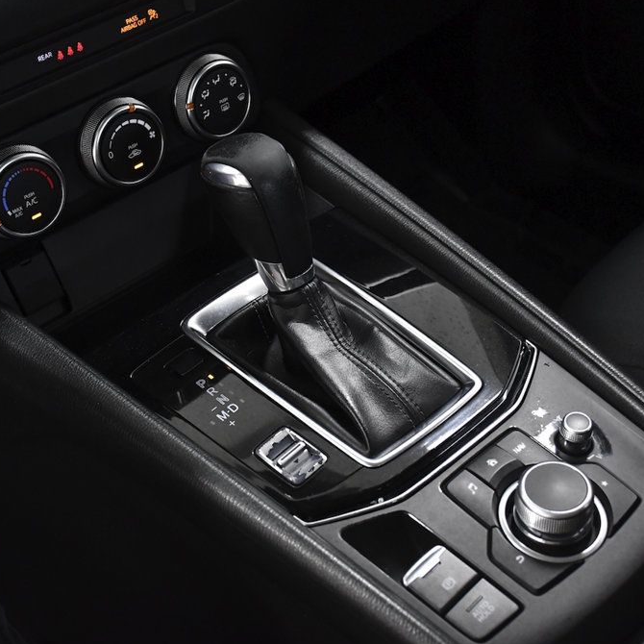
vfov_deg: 32.8
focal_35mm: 52
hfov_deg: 32.8
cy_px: 323
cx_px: 339
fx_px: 1095
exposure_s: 1/320
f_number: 4.5
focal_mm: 27
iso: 2500
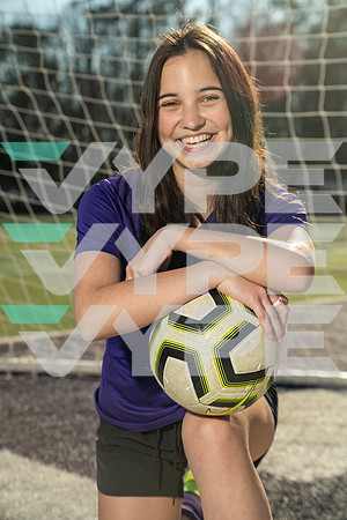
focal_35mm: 70
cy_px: 260
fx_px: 1012
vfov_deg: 28.8
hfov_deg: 19.5
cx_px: 174
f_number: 4.5
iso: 200
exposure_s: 1/250
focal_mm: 70
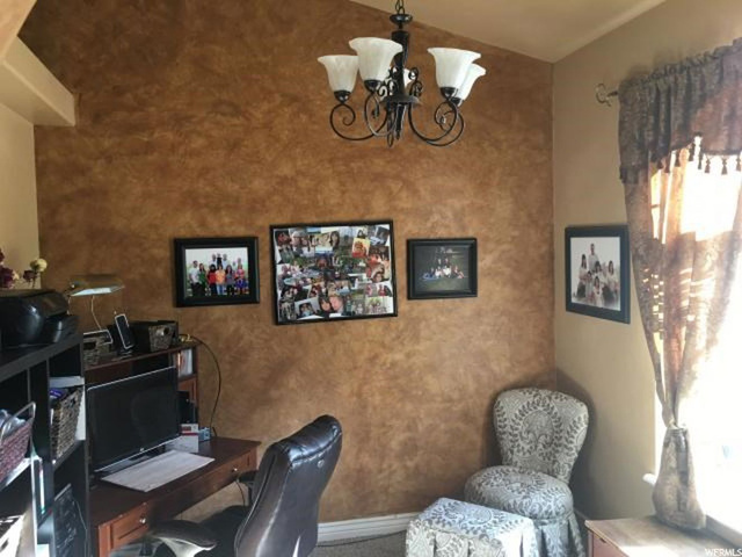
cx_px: 371
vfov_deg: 48.2
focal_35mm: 29
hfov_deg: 61.7
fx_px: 622
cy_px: 278
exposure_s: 1/15
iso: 32
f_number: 2.2
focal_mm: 4.15
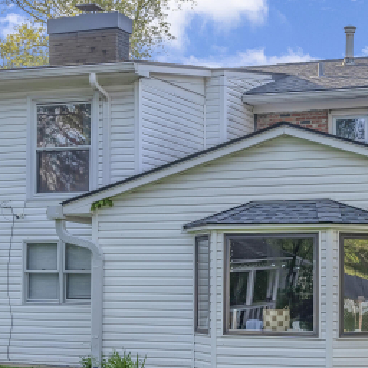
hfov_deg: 19.7
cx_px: 293
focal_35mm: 87
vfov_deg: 19.9
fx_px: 1046
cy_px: 256
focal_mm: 35
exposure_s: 1/320
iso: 100
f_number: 4
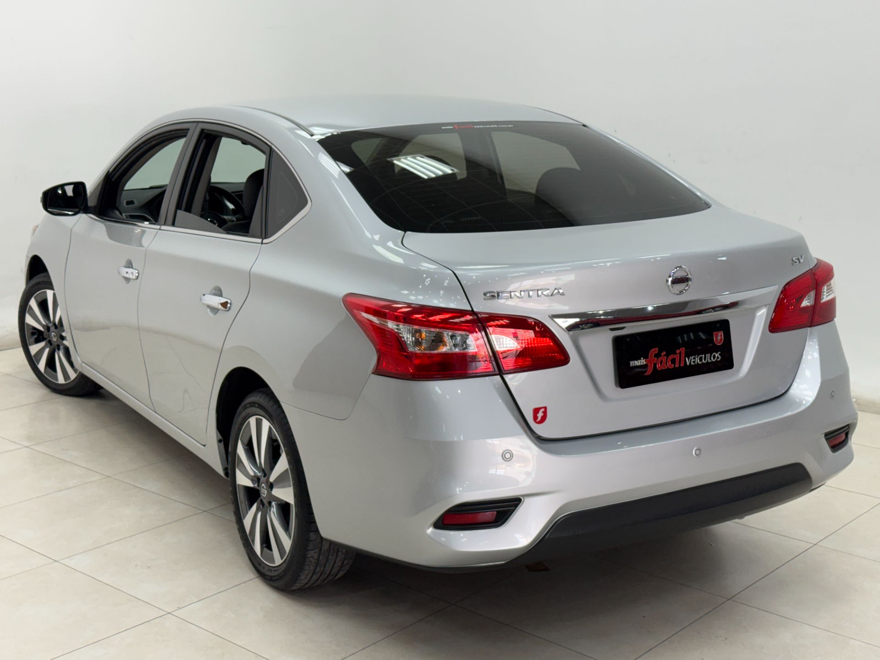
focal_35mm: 48
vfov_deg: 30.3
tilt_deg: -11.7
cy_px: 330
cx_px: 440
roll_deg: +0.2
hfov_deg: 39.7
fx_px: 1220
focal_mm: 6.76
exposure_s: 1/120
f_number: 1.78
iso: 100
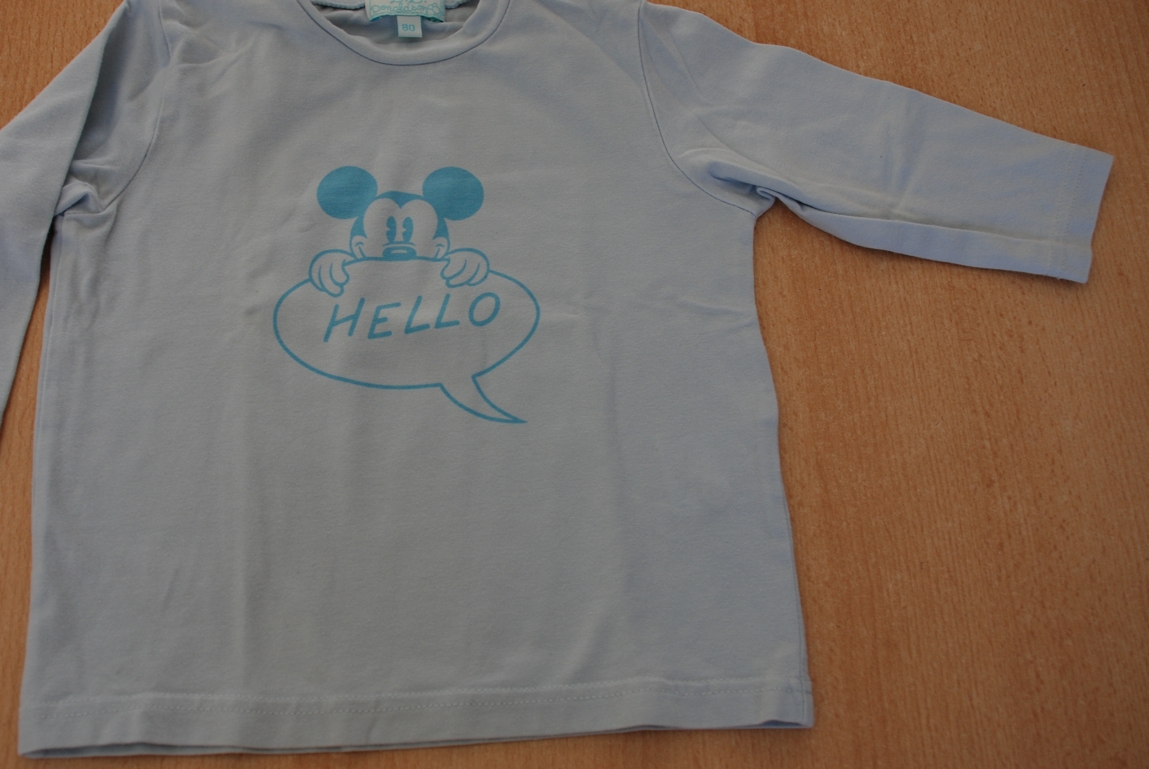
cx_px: 476
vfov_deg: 33.5
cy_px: 348
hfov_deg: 48.2
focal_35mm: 40
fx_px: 1278
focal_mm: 22
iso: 200
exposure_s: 1/60
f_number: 3.8
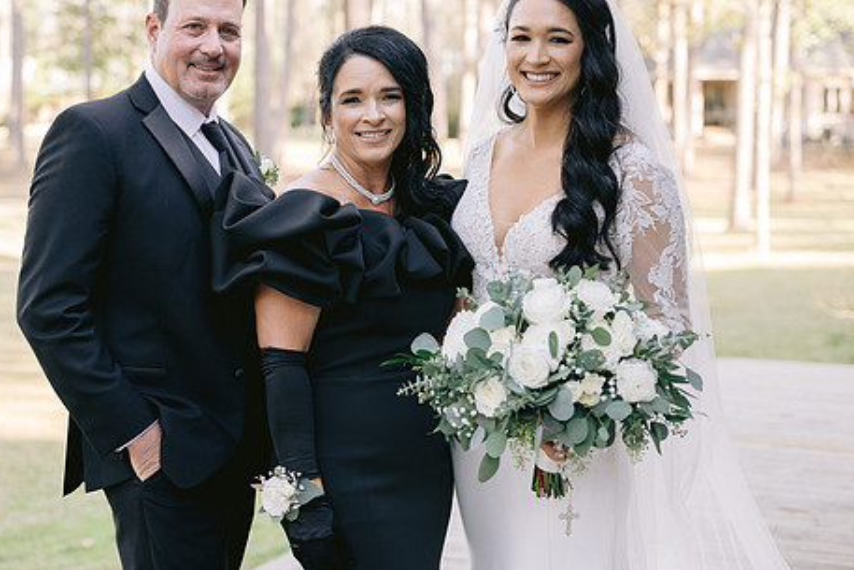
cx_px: 412
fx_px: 1566
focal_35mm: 66
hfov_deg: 30.5
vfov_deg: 20.6
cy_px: 262
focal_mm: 50
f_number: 2.5
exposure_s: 1/320
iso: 400
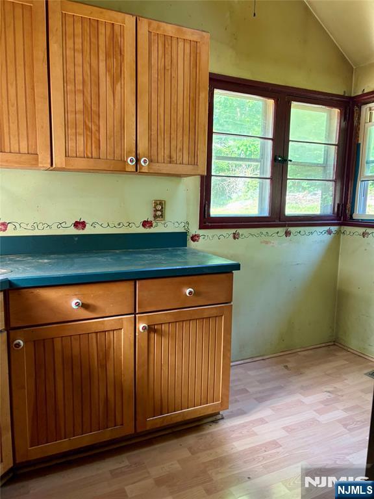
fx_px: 375
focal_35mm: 26
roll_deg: -1.3
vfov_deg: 67.3
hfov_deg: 53.1
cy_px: 250
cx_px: 187
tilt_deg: -8.2
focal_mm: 5.96
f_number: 1.6
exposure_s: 1/60
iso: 160
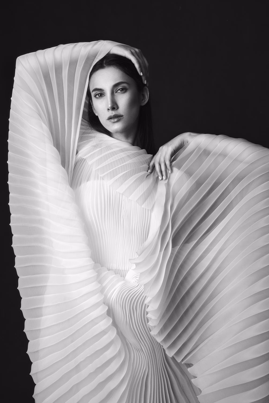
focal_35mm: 50
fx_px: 560
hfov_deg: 27.0
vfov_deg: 39.6
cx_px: 134
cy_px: 202
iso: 400
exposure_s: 1/125
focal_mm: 50
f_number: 10
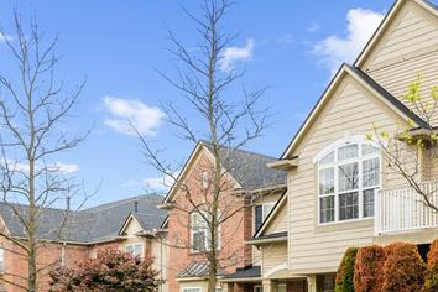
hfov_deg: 34.8
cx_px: 434
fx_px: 633
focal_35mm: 52
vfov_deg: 24.4
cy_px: 314
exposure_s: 1/80
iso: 250
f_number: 8
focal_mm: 18
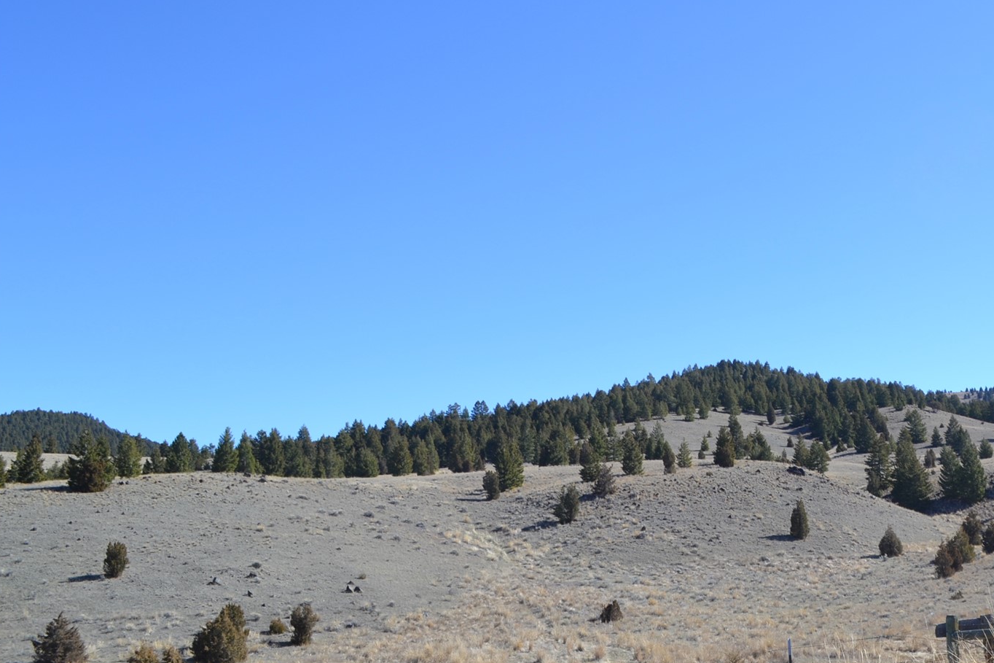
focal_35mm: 43
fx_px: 1187
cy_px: 311
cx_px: 781
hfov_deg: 43.5
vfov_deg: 31.2
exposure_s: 1/200
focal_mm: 18
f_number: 7.1
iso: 100
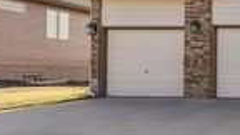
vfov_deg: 23.0
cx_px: 367
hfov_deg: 27.2
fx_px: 325
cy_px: 18
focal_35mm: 51
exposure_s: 1/500
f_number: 8
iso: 200
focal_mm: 14
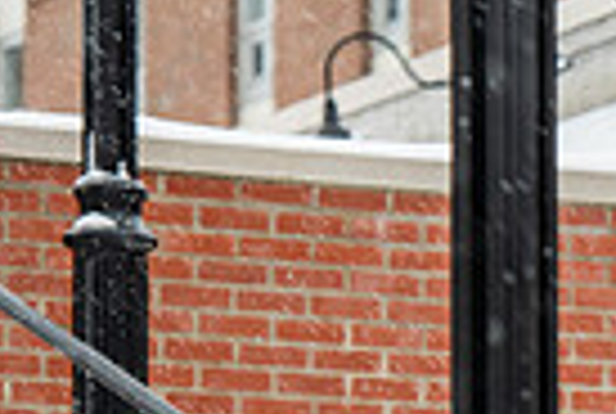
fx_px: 9414
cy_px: 862
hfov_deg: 3.7
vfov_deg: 2.5
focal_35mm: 549
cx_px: 1030
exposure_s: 1/200
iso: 400
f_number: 5
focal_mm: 130
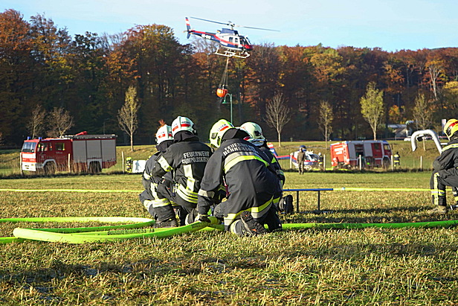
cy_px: 153
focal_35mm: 70
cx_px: 229
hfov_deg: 28.8
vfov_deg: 19.5
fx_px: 891
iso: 500
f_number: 5.6
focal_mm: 70
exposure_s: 1/1000
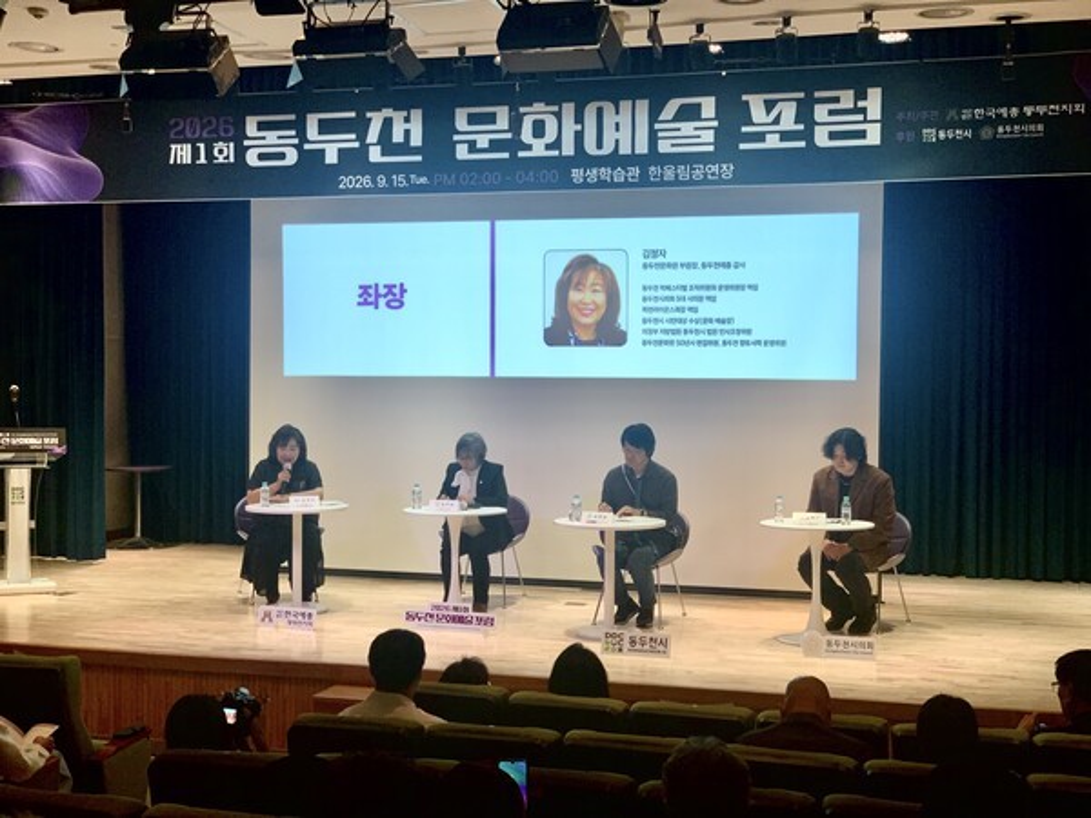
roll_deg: -1.0
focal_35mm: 52
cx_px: 546
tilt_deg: -0.6
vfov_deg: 28.0
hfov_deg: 36.8
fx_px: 1639
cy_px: 409
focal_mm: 6
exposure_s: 1/60
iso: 100
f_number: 2.4
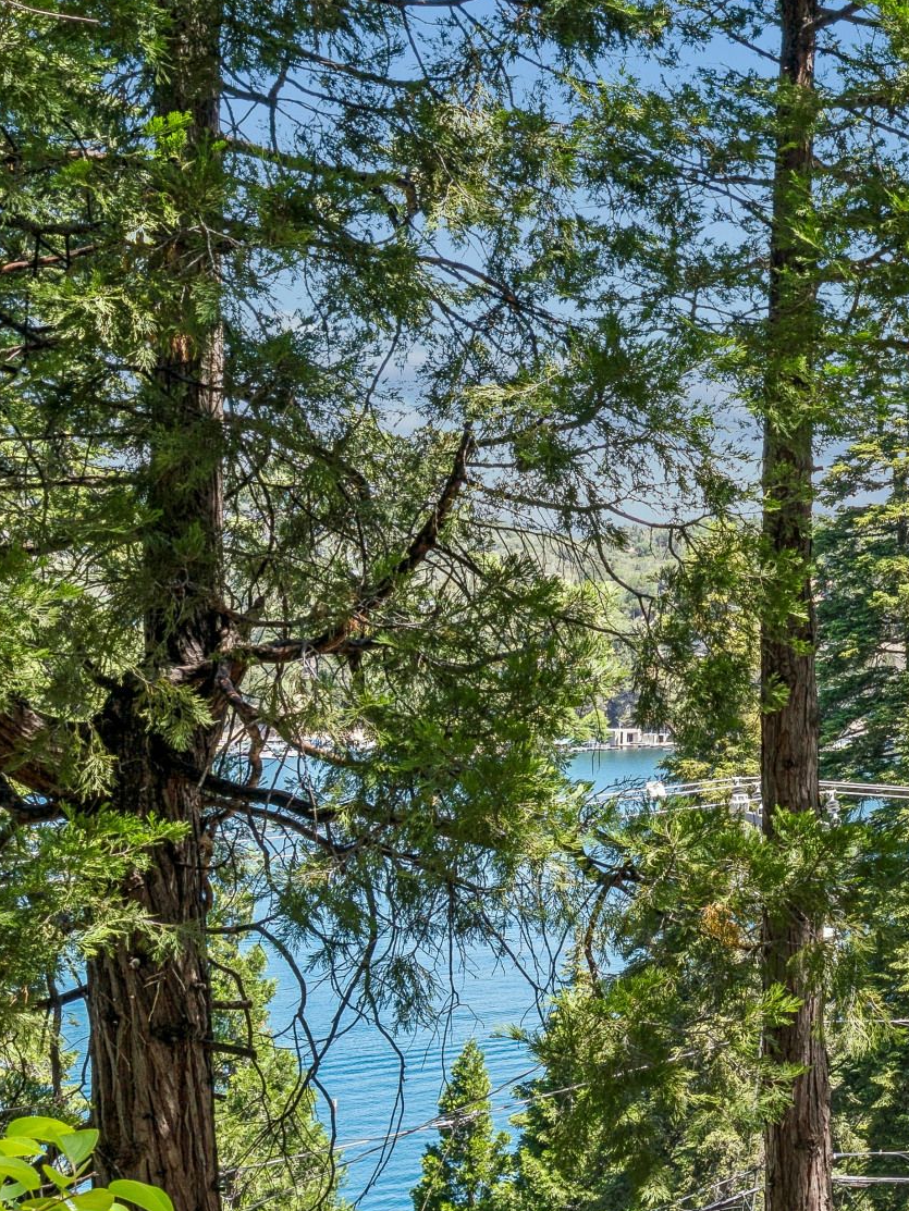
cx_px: 1608
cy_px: 632
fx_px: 2058
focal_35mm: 59
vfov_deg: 32.8
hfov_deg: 19.2
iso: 100
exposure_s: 1/40
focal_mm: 18.9
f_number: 13
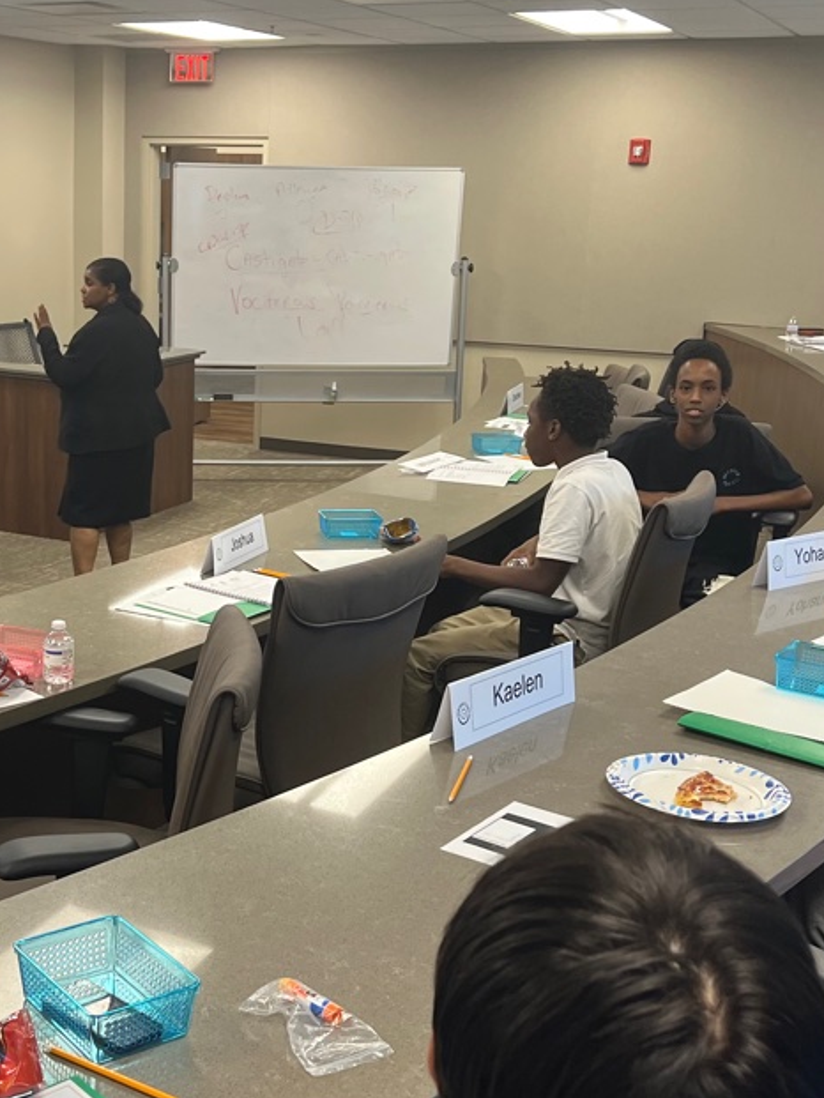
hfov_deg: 29.2
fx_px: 1555
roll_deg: -0.9
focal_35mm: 49
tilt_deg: -19.2
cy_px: 603
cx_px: 209
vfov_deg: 38.9
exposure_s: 1/116
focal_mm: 5.7
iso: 125
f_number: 1.5
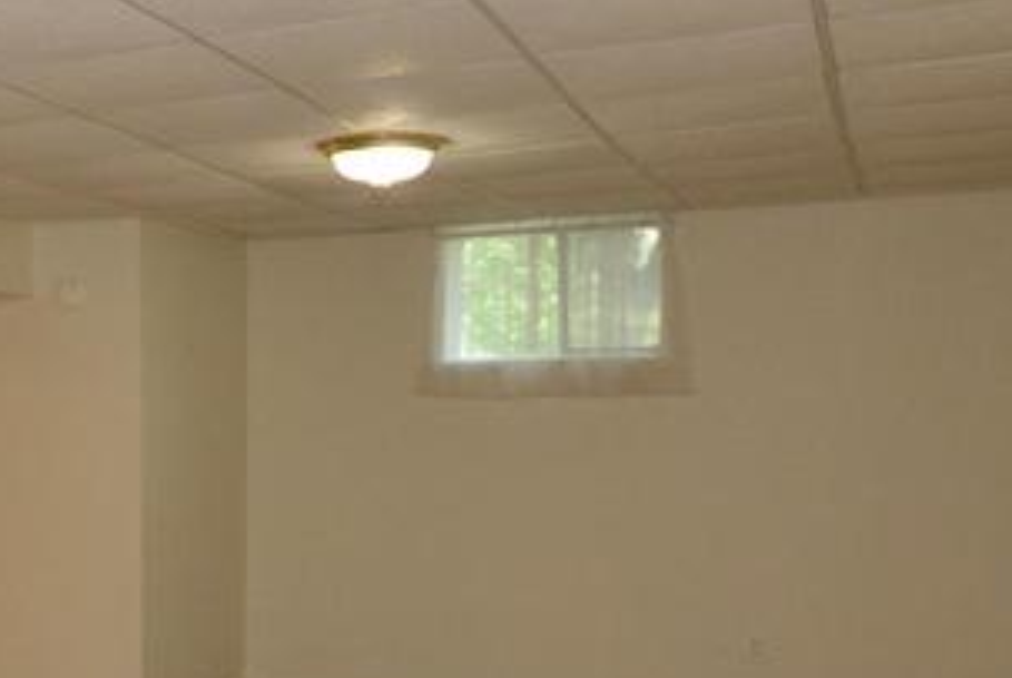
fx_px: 1520
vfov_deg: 25.1
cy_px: 417
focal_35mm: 54
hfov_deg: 32.1
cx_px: -127
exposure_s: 1/80
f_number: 7.1
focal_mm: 16
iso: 1600
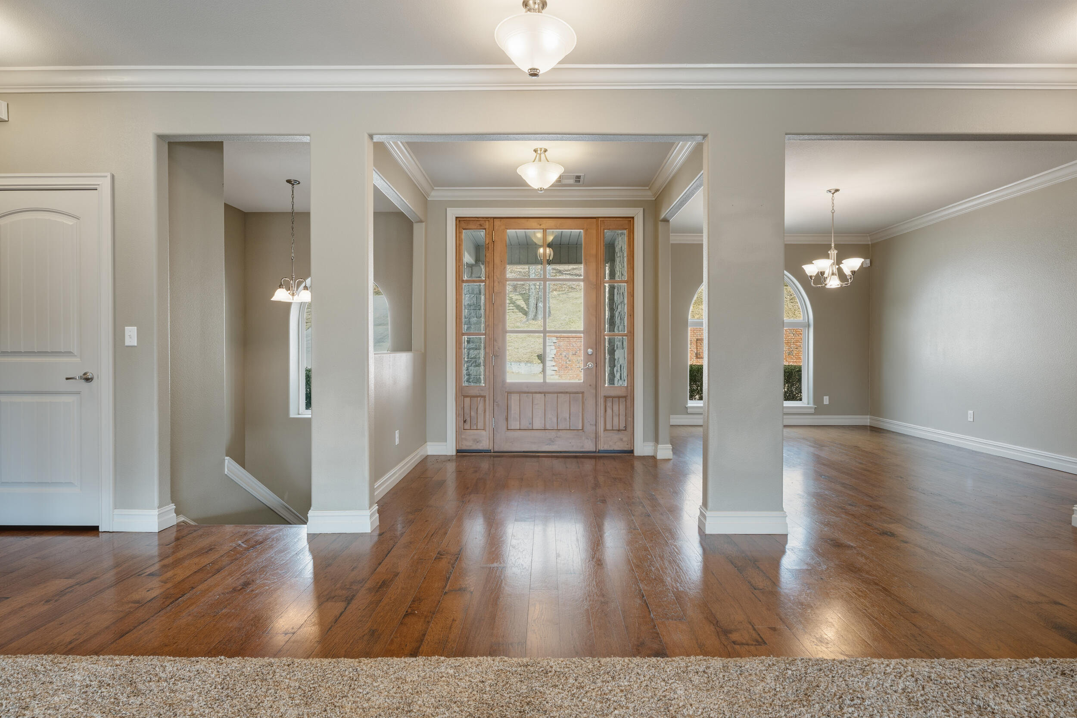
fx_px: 530
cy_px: 359
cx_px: 538
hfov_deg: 91.0
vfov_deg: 68.3
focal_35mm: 18
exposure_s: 1/160
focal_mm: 17.7
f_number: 8
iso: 160
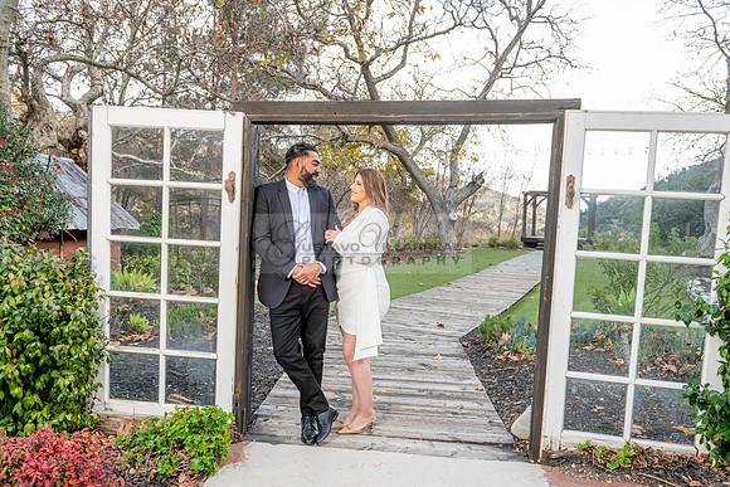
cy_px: 244
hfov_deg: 67.5
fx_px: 546
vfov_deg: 48.1
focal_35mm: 27
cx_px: 365
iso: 200
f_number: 5.6
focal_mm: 26
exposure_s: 1/125
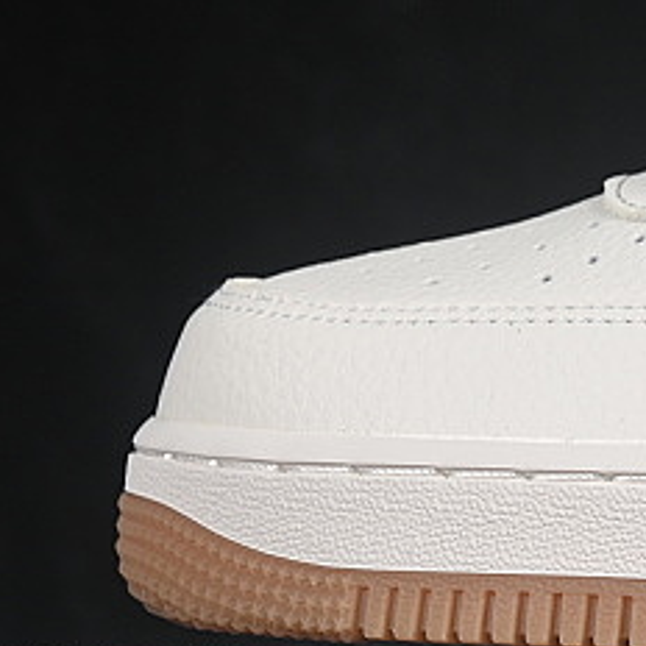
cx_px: 1214
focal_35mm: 297
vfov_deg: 5.9
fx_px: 6271
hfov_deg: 5.8
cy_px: 39
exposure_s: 1/80
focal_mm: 50
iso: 160
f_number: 8
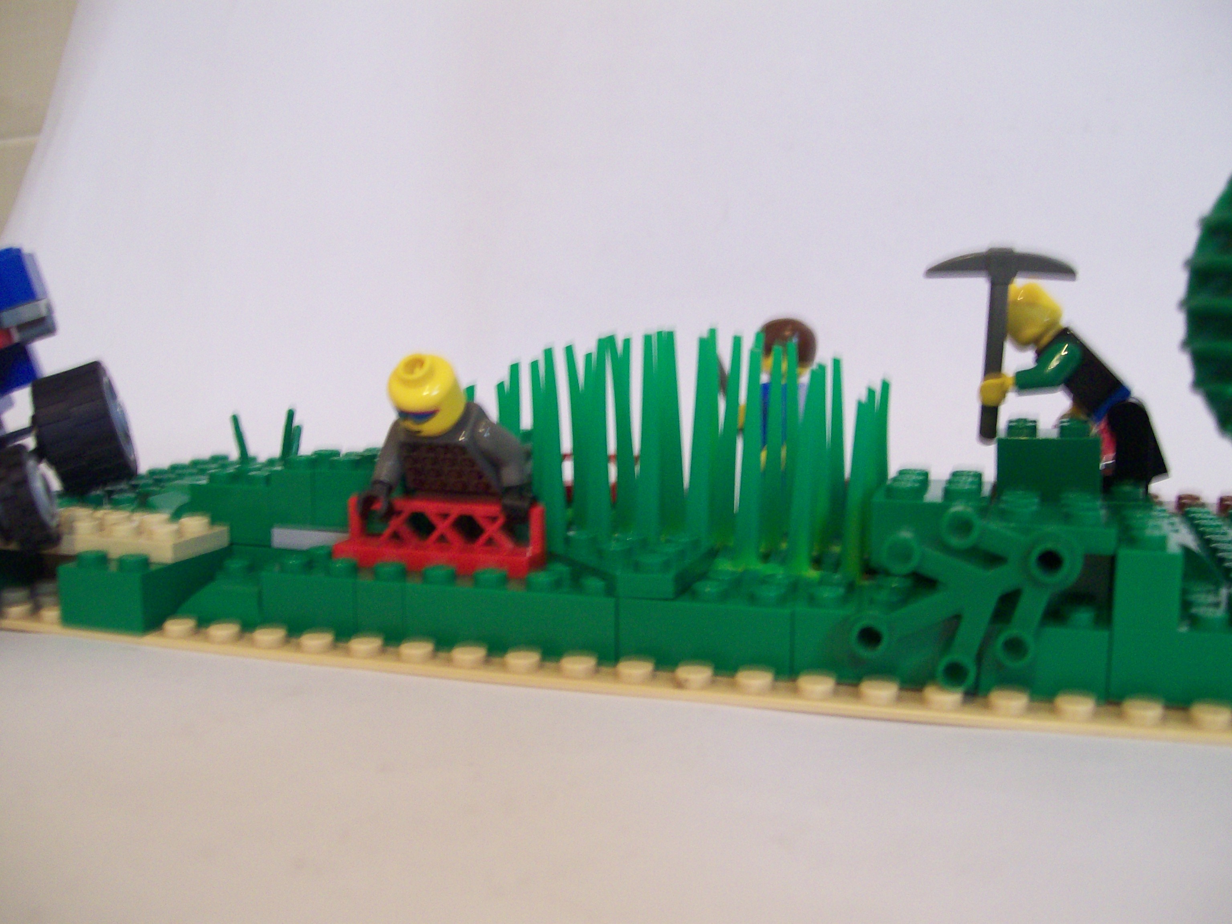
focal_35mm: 36
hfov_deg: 51.4
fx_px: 1281
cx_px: 616
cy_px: 462
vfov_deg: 39.7
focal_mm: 6
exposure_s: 1/9.01
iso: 160
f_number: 2.7
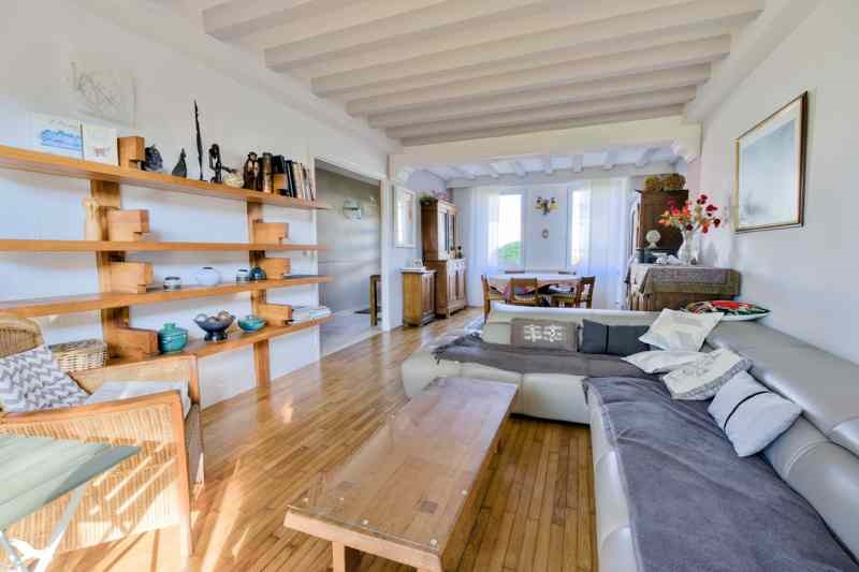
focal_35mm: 16
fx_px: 382
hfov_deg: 96.7
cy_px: 286
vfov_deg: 73.7
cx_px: 430
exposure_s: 1/160
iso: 800
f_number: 8
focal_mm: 16
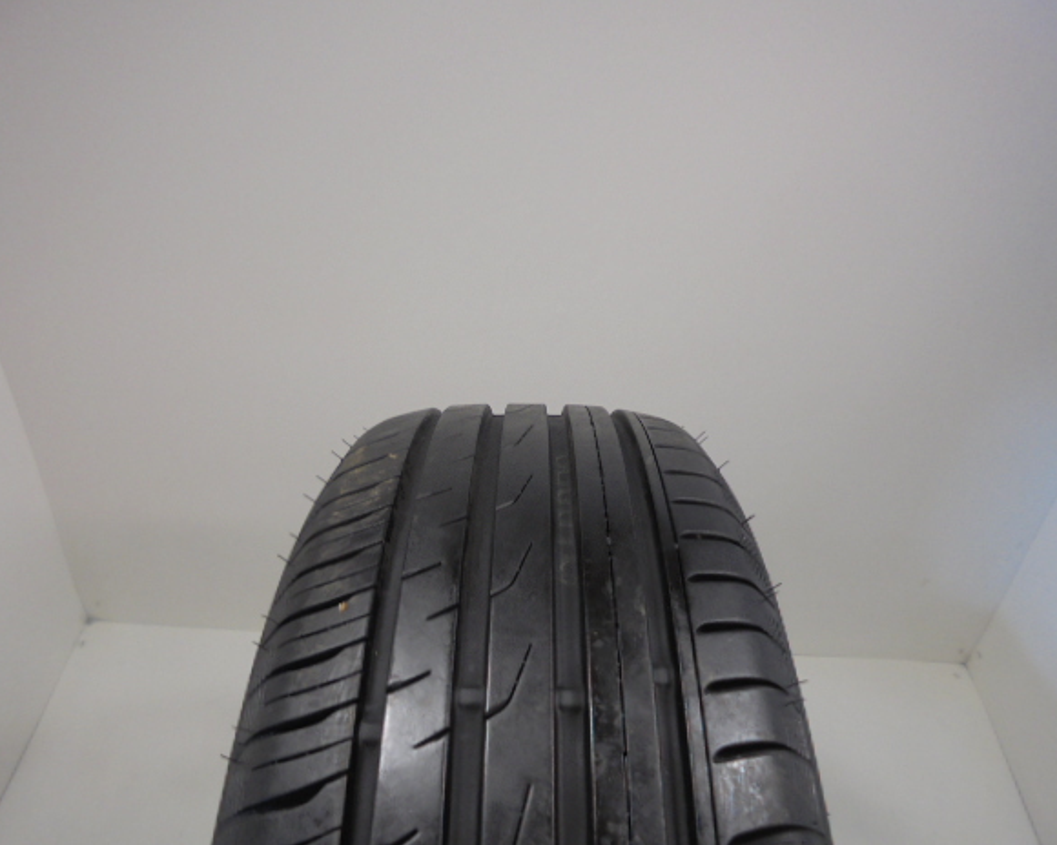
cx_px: 501
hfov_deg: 62.2
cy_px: 430
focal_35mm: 28
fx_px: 876
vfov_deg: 51.5
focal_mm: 4.6
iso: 100
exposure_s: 1/30
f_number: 3.5
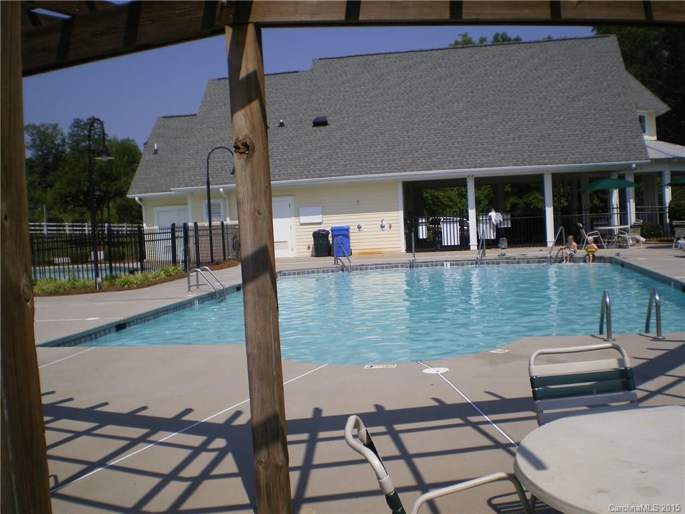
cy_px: 257
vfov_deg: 37.7
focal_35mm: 38
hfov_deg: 49.0
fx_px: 752
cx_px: 342
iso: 64
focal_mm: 6.3
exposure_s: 1/640
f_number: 4.6
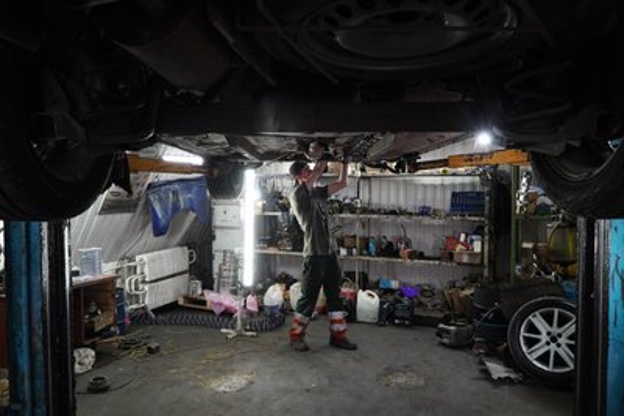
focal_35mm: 27
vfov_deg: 48.0
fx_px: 468
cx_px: 312
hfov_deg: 67.4
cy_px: 208
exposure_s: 1/60
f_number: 5
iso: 1600
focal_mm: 18
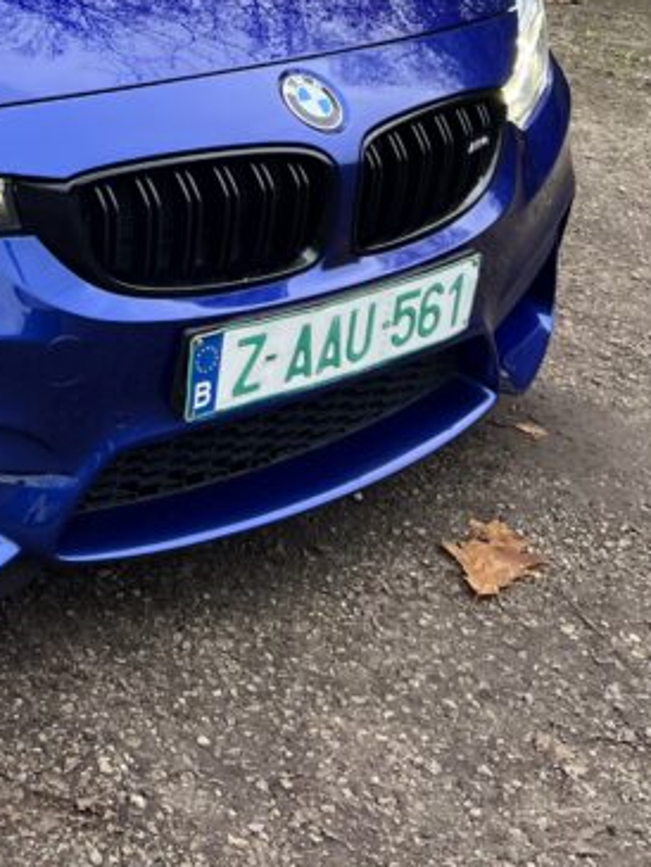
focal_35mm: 73
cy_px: -292
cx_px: -150
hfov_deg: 19.0
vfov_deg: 23.3
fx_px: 1829
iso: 50
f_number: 1.5
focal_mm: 5.7
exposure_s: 1/121
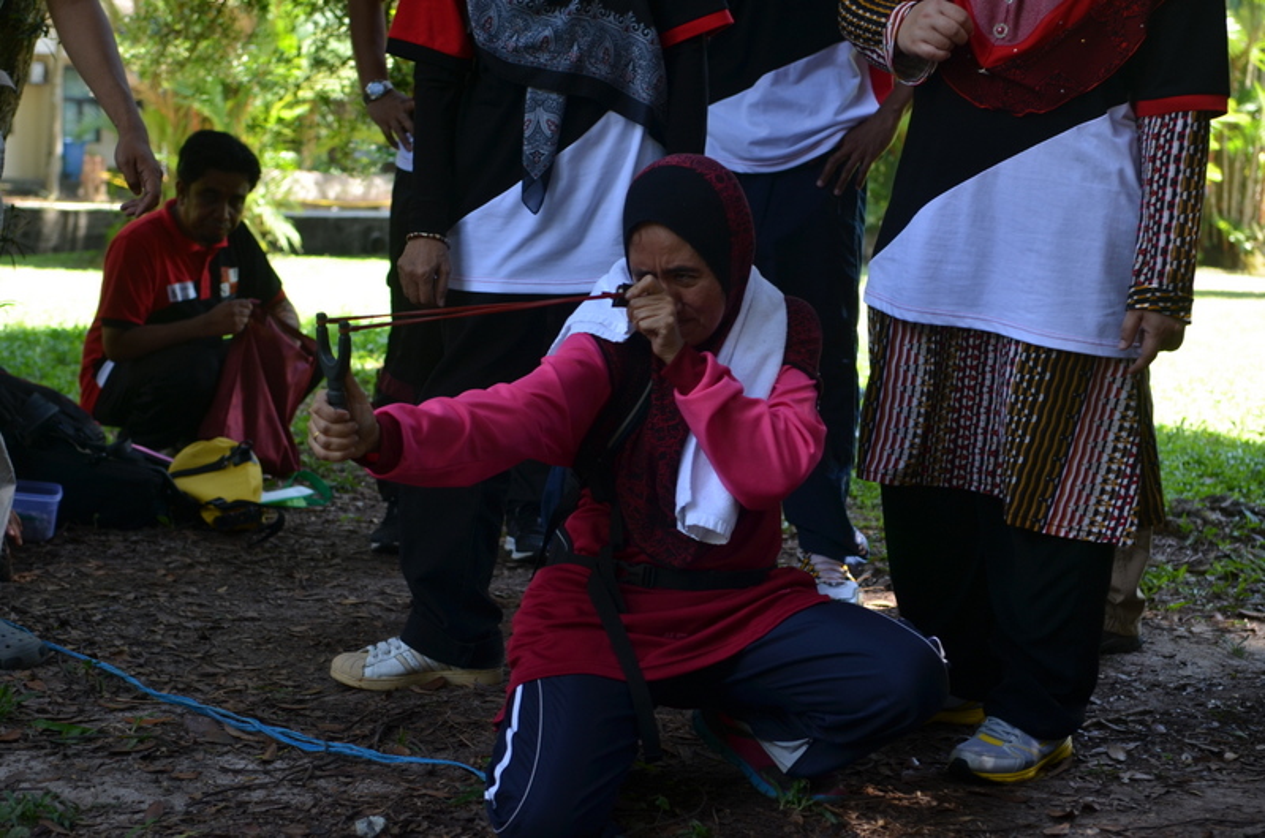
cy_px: 419
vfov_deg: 22.5
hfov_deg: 33.5
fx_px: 2104
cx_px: 632
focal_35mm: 60
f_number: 4
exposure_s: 1/125
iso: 250
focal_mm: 40
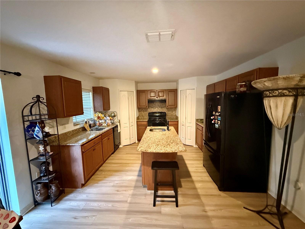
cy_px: 114
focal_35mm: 14
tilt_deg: -5.5
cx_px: 152
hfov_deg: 102.1
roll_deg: +1.0
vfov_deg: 85.7
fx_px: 123
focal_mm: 2.22
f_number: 2.2
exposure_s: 1/40
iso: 1250
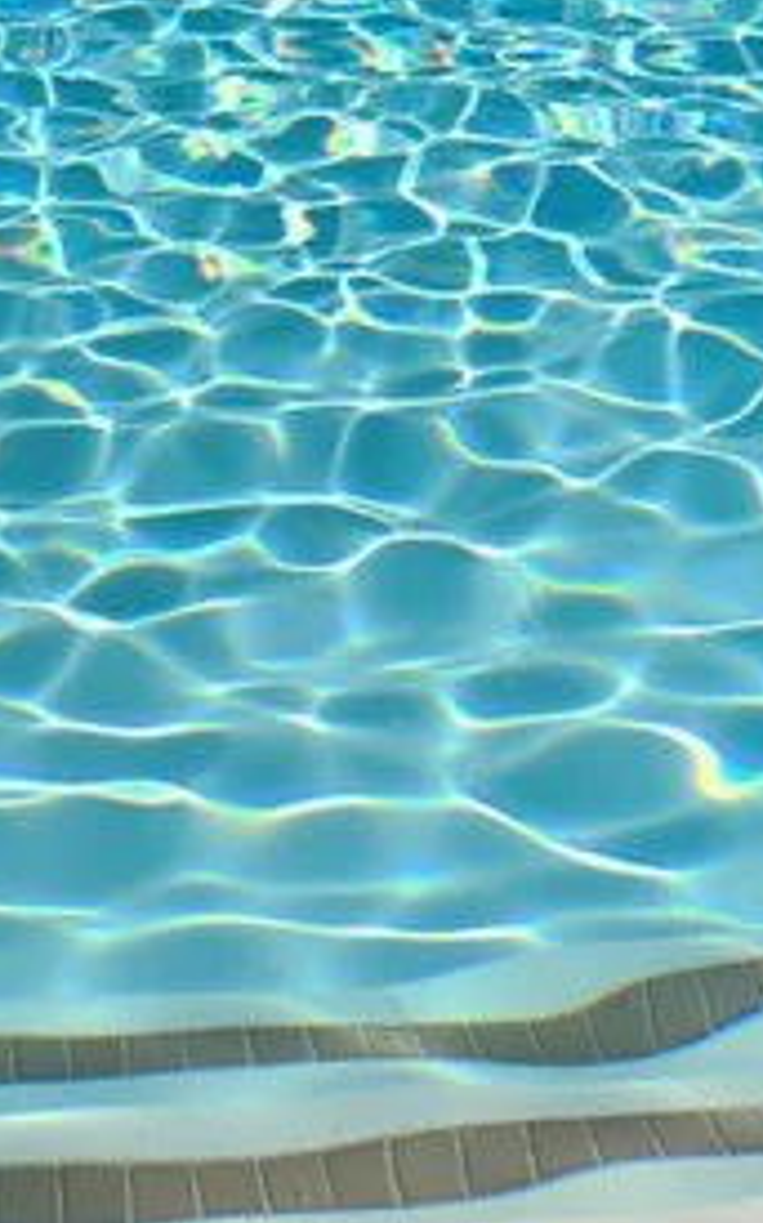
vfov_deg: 18.1
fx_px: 3031
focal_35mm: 91
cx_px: -223
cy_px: -986
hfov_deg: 13.8
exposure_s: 1/1967
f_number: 1.8
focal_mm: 5.4
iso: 20
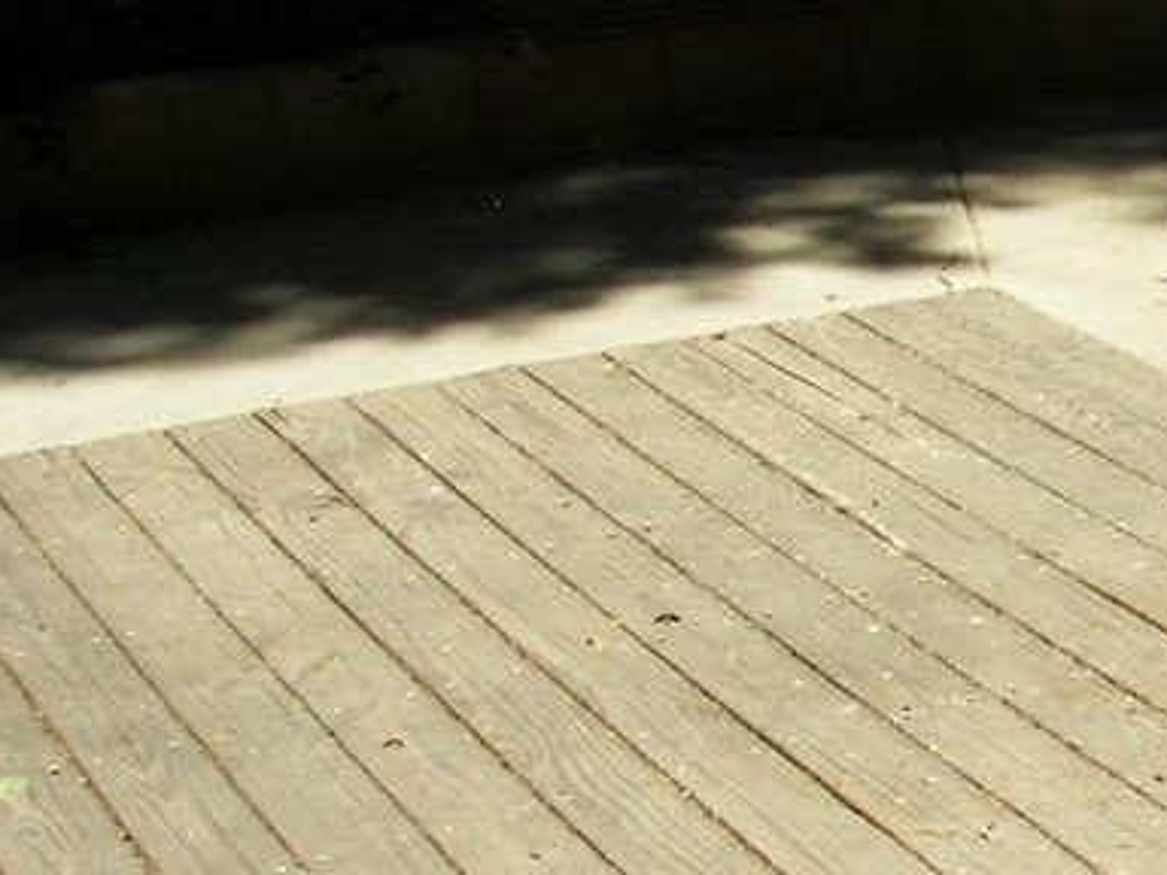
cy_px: 681
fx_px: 3236
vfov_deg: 15.3
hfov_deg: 19.3
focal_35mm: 96
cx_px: 1404
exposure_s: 1/500
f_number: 4
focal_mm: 6
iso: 50
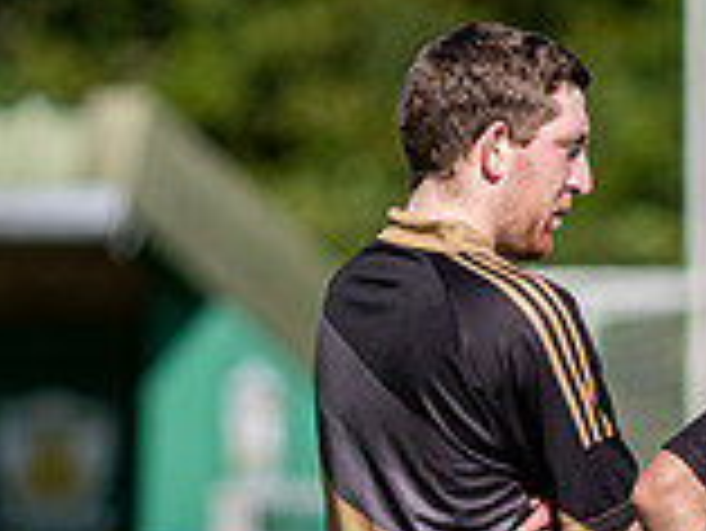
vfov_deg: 0.8
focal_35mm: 1779
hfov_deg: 1.1
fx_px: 36311
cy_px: 914
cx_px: 948
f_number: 2.8
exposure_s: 1/2500
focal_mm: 300
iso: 110
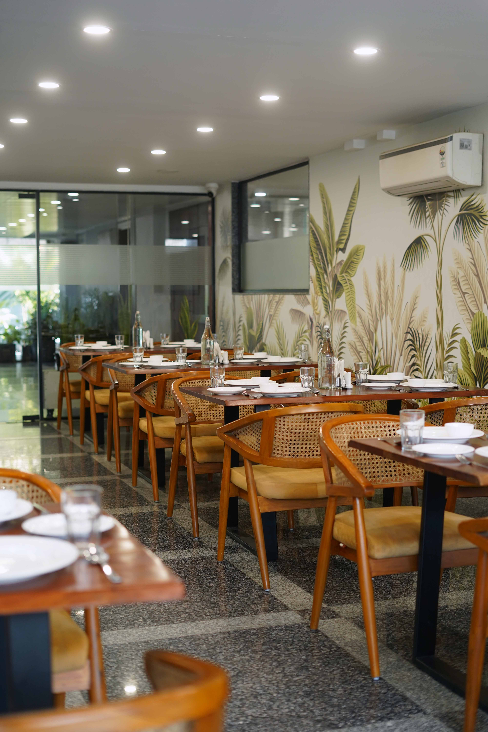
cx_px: 244
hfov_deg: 27.0
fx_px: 1017
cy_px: 366
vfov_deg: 39.6
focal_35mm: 50
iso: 800
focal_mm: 50
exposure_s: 1/200
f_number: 2.5
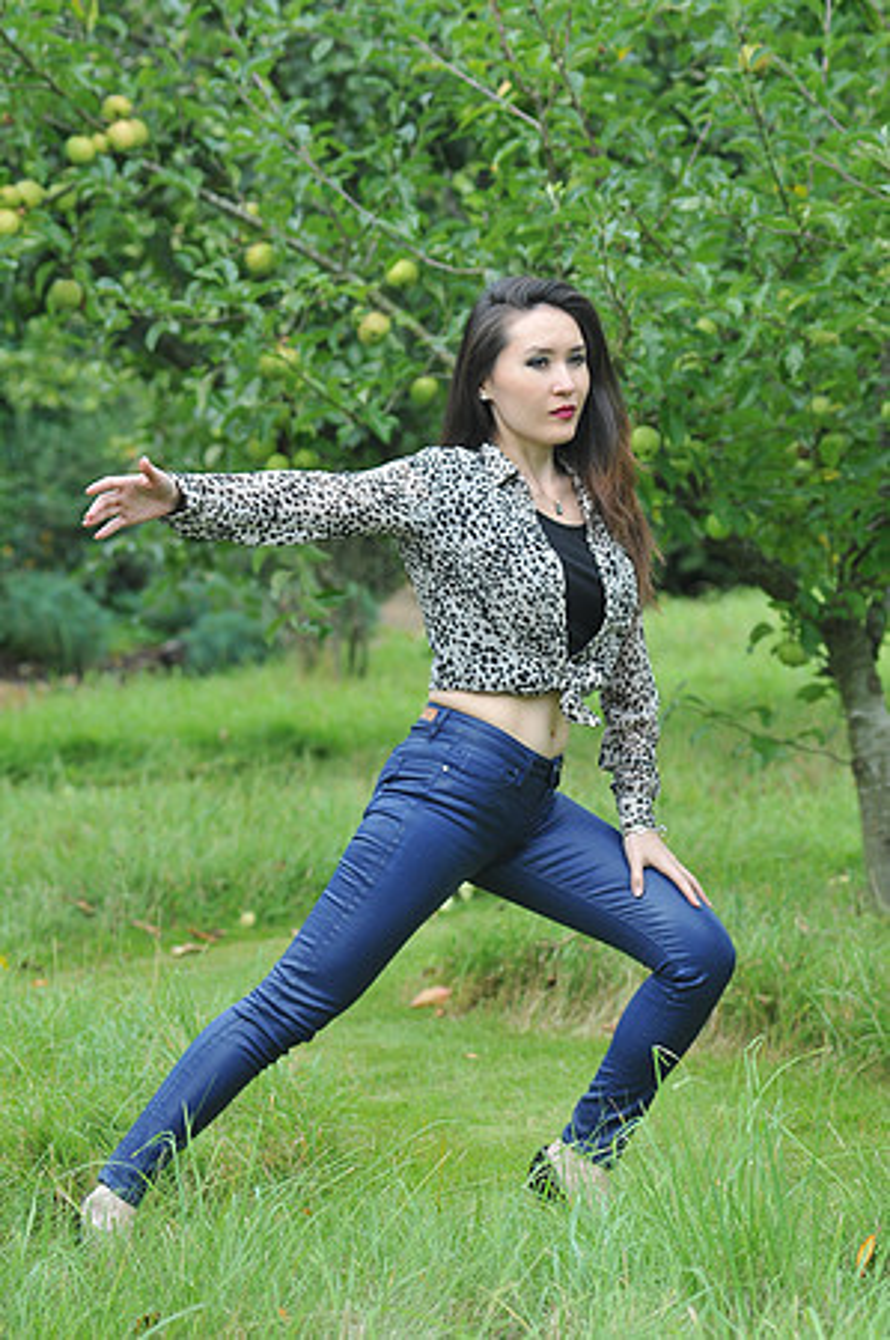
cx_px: 445
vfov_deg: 15.9
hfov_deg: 10.6
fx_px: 4794
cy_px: 670
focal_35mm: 129
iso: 500
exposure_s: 1/640
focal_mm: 86
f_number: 4.5
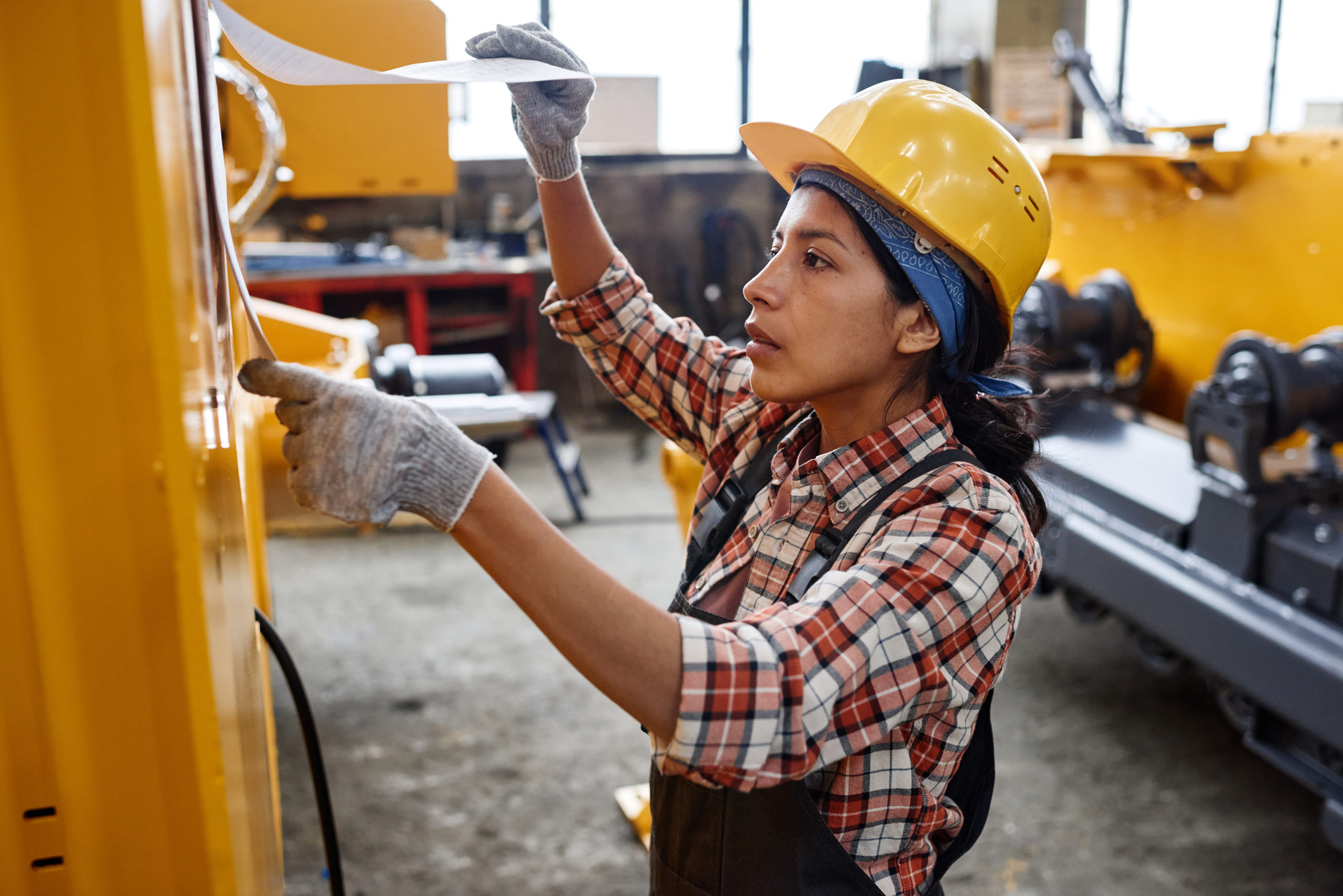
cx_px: 672
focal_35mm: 35
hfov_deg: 54.4
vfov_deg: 37.9
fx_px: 1306
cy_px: 448
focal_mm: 35
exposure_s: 1/200
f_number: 2.8
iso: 800
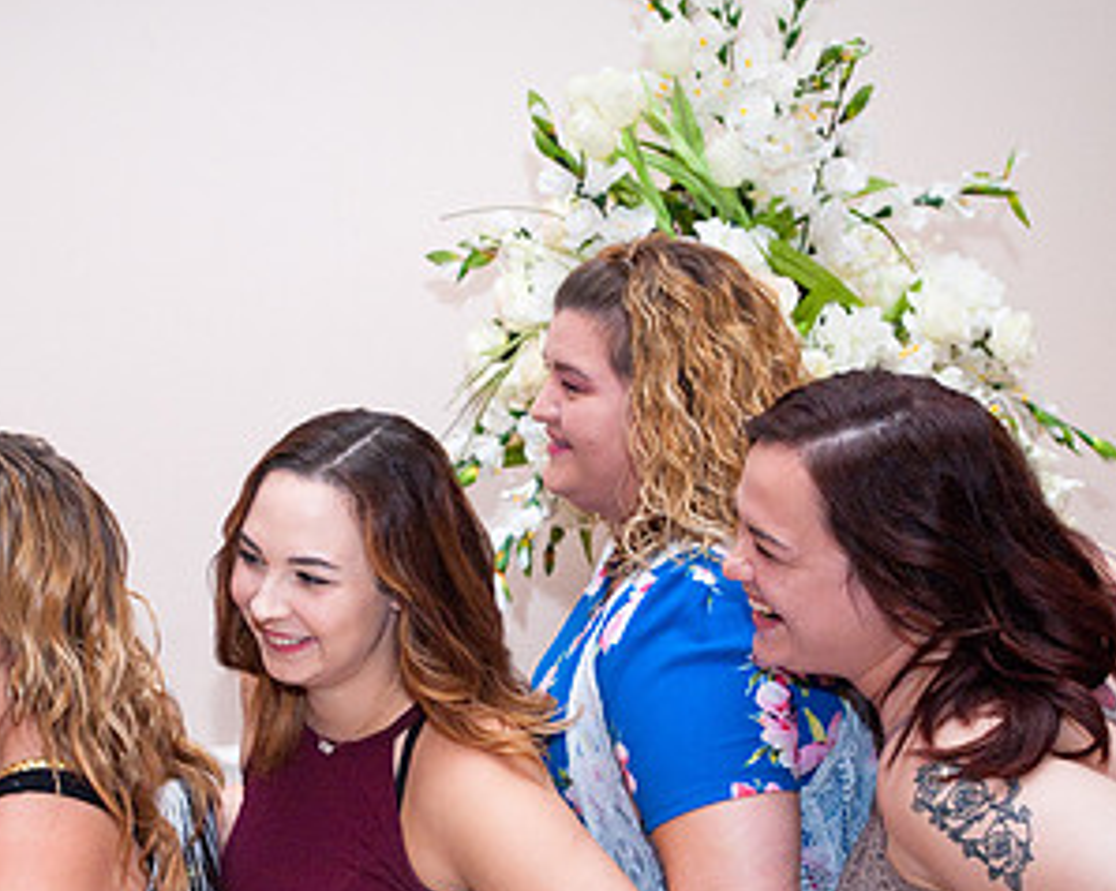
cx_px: 337
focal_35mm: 64
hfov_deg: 29.3
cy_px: 610
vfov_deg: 23.7
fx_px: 2112
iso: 3200
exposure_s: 1/160
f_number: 5.6
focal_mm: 35
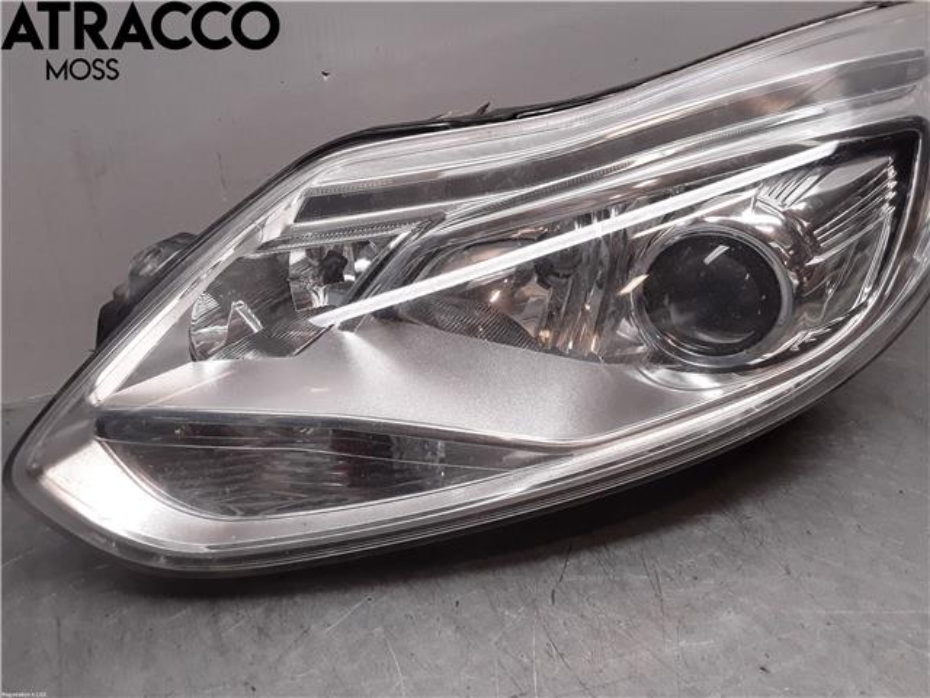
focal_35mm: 28
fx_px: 752
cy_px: 349
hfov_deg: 63.4
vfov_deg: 49.7
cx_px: 465
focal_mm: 2.91
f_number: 1.9
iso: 100
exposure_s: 1/212
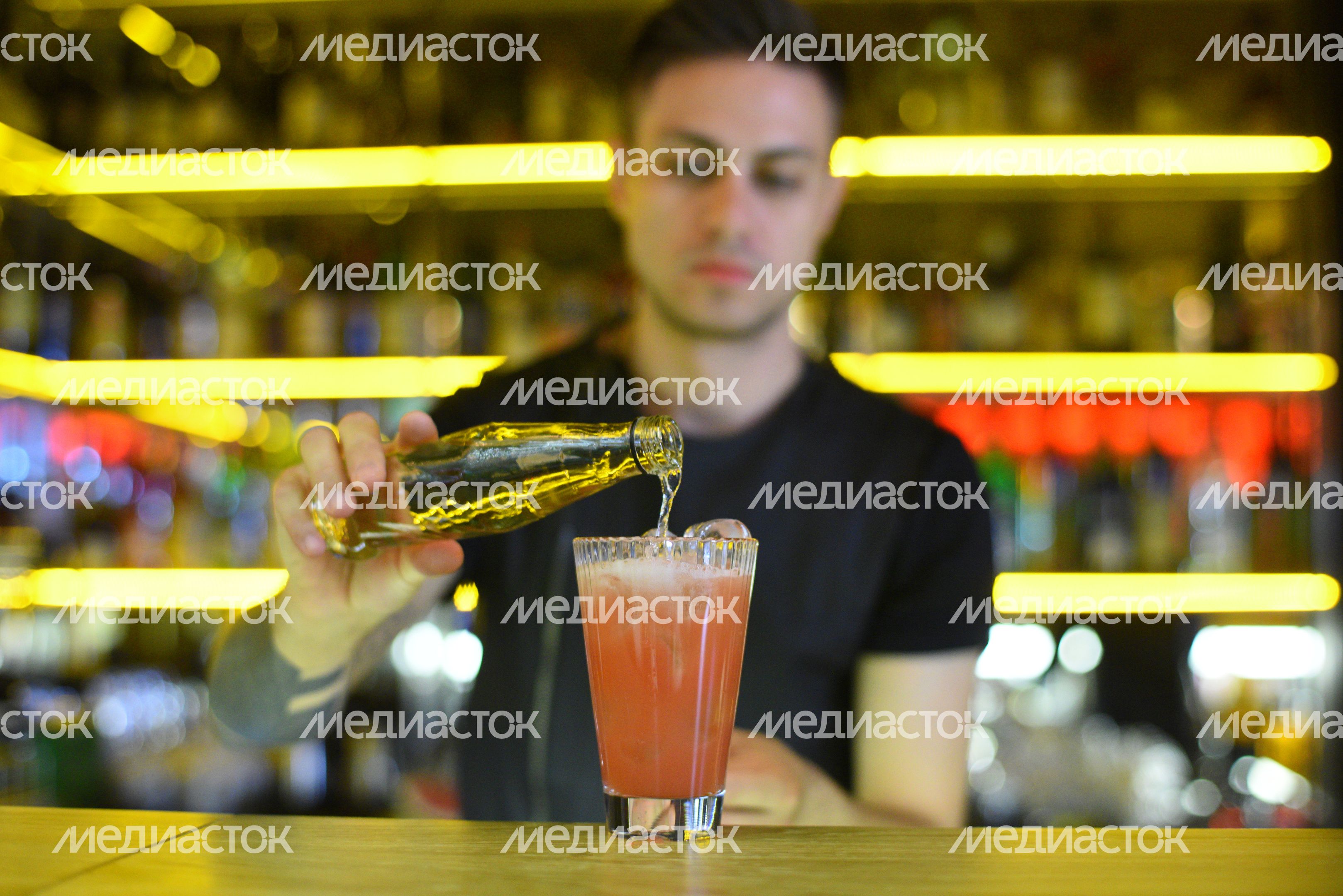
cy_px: 448
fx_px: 1866
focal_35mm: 50
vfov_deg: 27.0
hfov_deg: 39.6
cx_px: 672
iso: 4000
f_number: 2.8
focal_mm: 50
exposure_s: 1/100
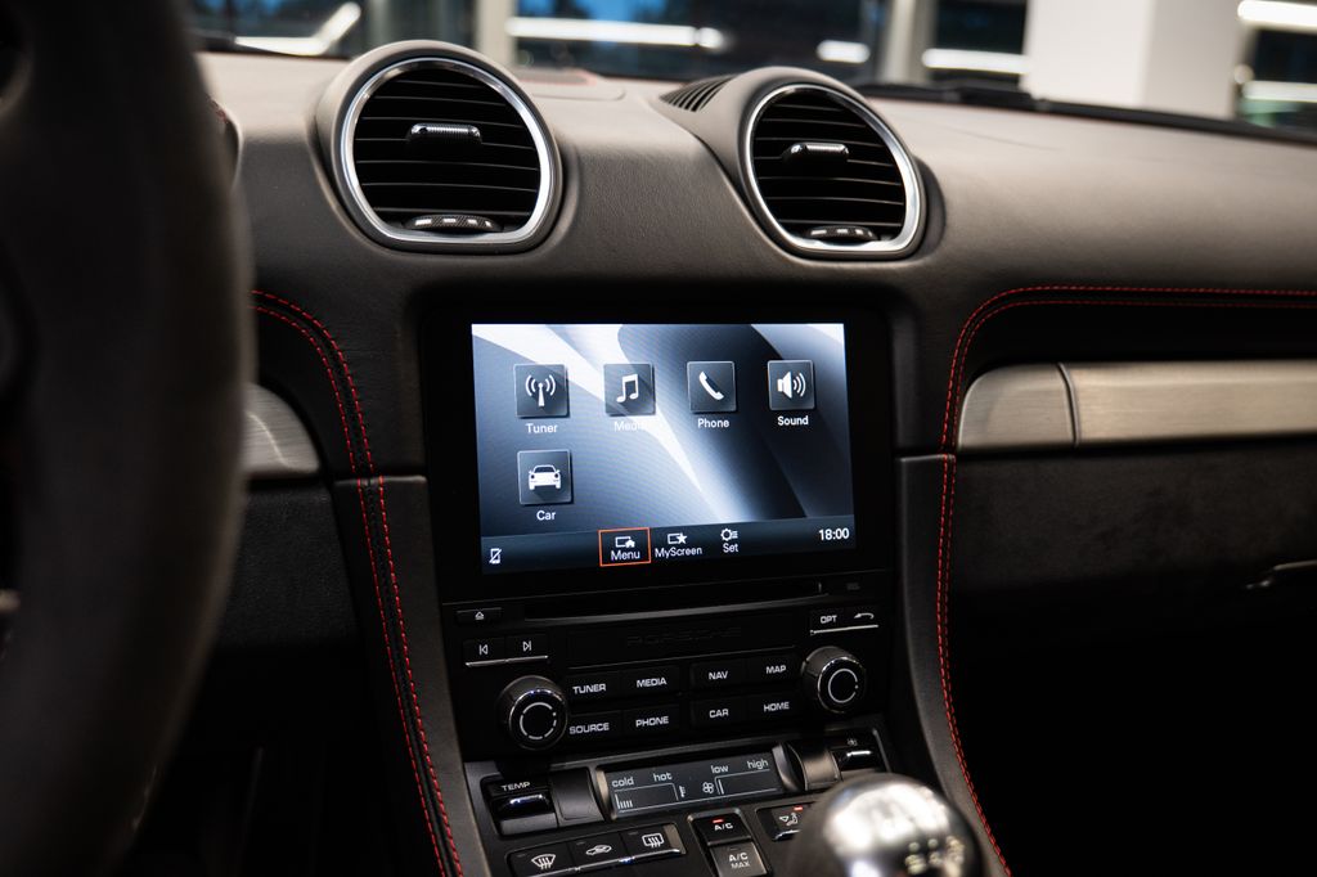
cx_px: 661
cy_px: 439
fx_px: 1184
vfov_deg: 40.7
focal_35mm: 32
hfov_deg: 58.2
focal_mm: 29
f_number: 4.1
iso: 1600
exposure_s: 1/50
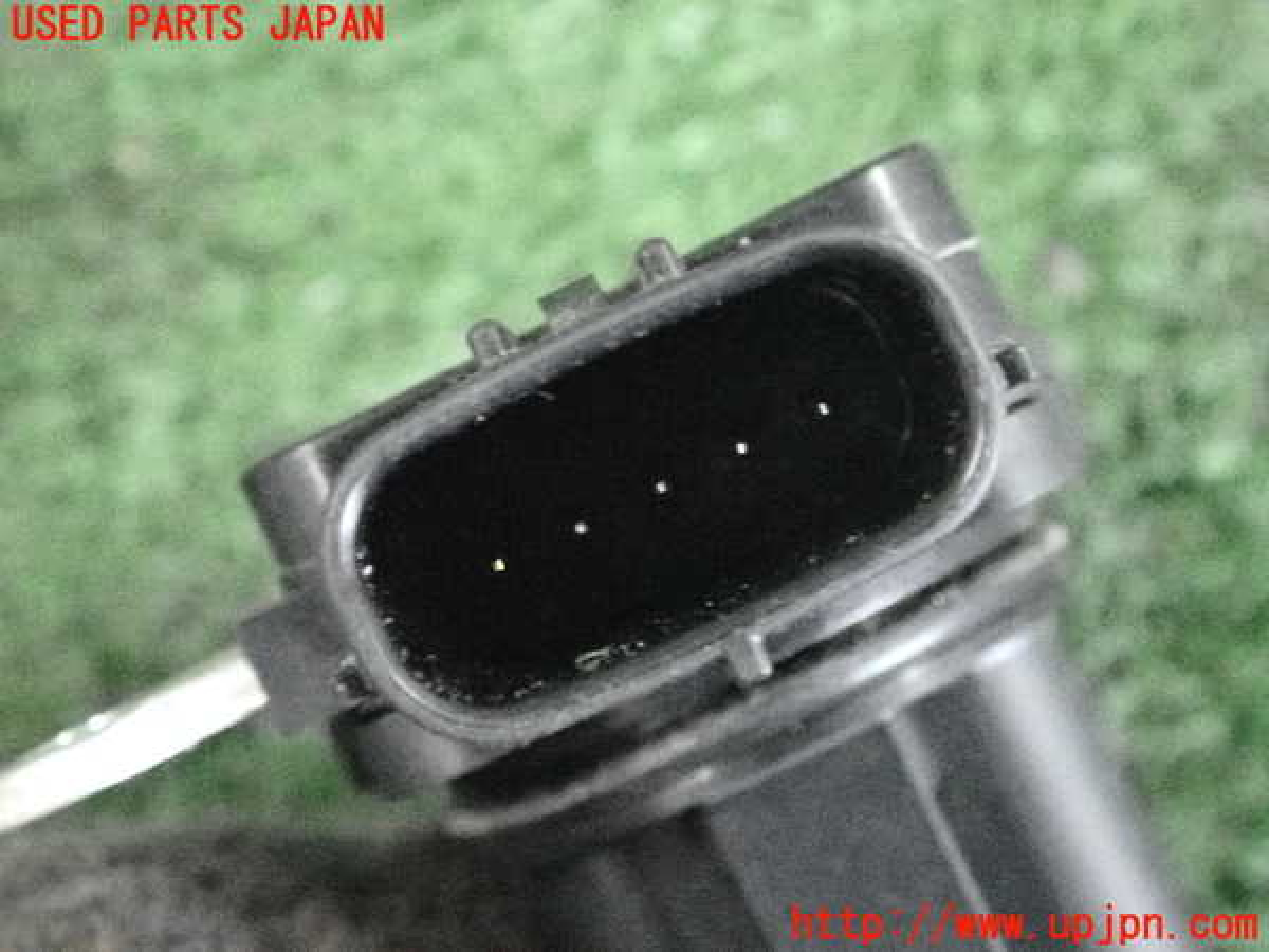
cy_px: 476
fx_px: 3666
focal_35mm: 100
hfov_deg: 19.6
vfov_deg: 14.8
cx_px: 634
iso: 12800
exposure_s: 1/60
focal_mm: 18
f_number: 4.9
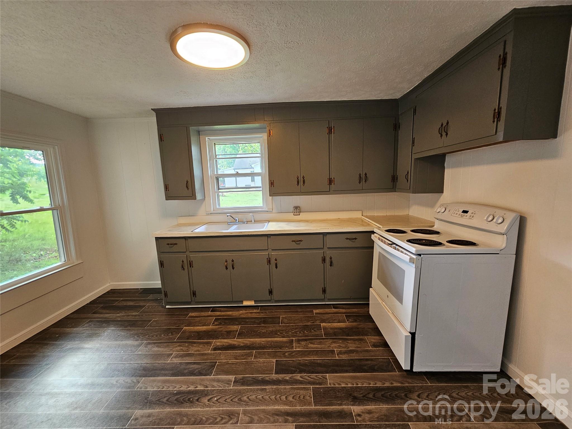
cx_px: 286
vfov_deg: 89.9
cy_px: 214
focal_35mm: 13
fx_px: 215
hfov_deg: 106.2
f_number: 2.2
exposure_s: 1/77.4
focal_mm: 2.2
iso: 200
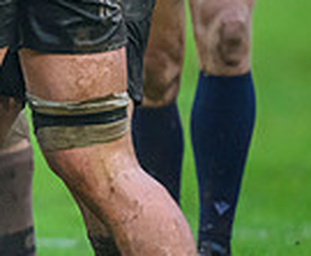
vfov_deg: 0.8
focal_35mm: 2058
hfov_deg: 0.9
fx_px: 19150
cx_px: -246
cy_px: 26
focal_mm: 400
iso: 6400
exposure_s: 1/1250
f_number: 3.2
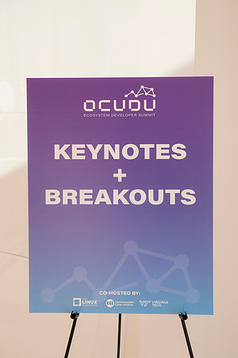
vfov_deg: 38.2
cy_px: 179
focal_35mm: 52
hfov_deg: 26.0
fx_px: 516
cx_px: 119
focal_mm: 52
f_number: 5
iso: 800
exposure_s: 1/250
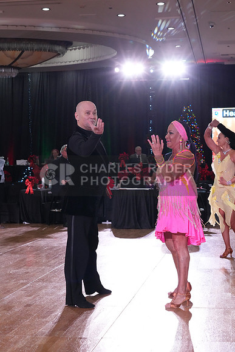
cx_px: 118
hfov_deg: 20.0
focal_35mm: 68
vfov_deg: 29.6
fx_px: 665
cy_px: 176
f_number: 7.1
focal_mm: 68
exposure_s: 1/320
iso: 5000
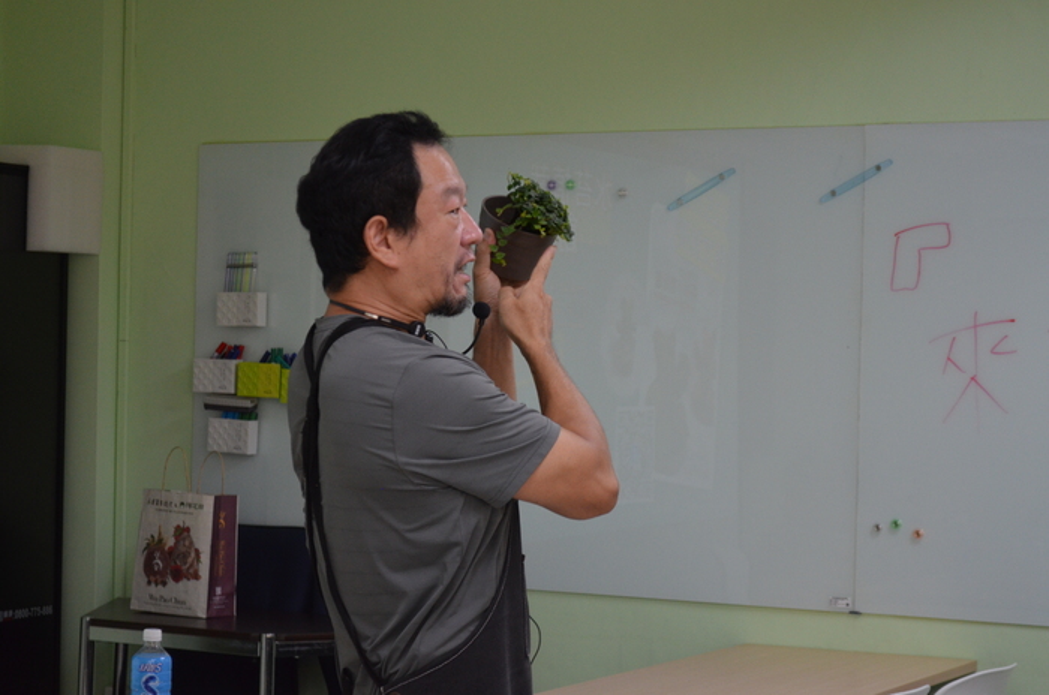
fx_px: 2400
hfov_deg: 24.7
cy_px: 348
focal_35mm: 82
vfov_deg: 16.5
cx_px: 524
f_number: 5.6
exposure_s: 1/125
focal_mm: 55
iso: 1250
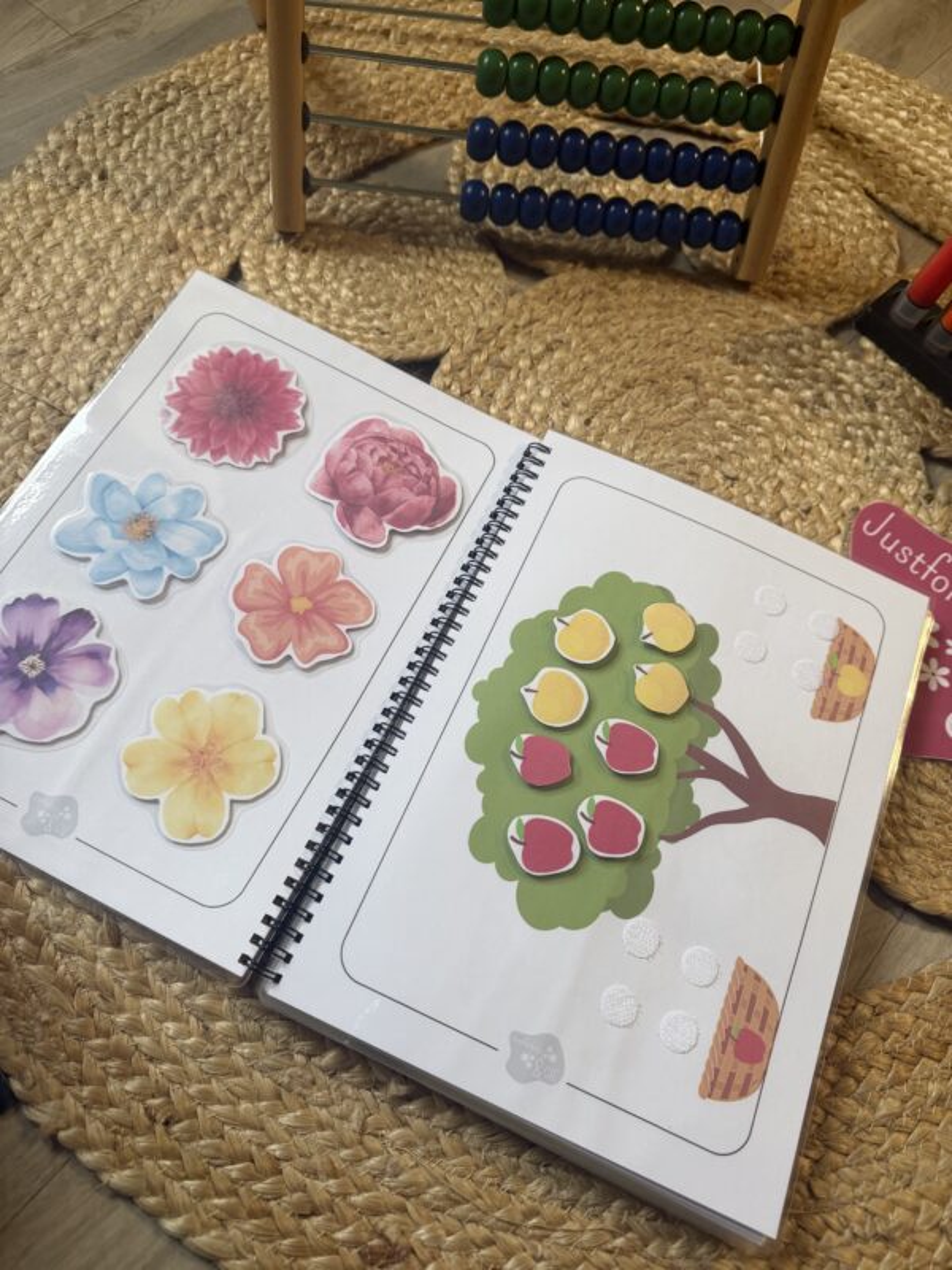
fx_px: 880
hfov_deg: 56.8
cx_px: 476
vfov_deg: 71.6
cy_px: 635
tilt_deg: -65.3
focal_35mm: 24
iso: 200
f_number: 1.78
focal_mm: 6.76
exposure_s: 1/63
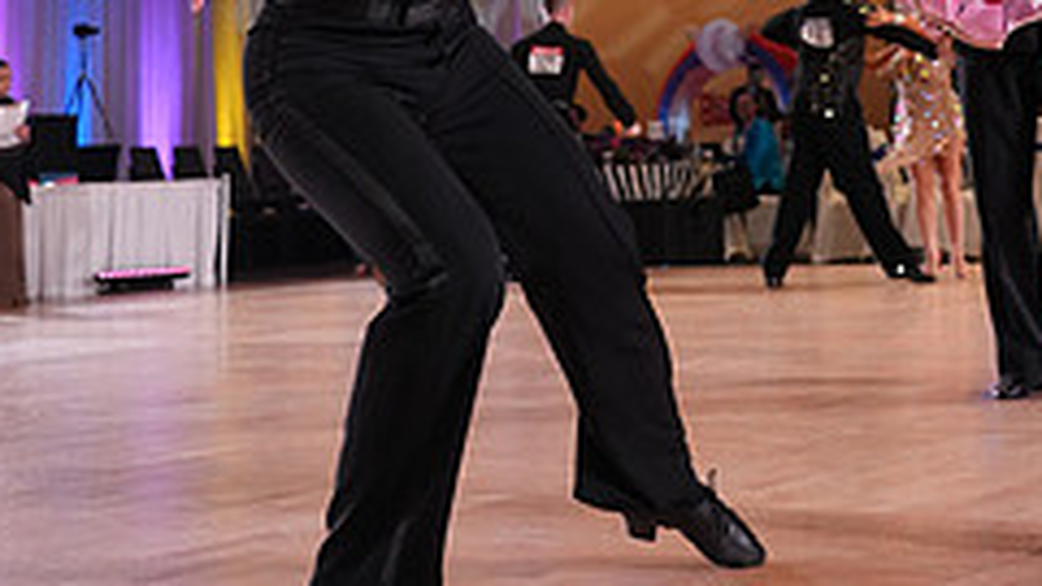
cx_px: 814
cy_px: -200
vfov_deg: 15.1
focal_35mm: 76
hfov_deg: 27.4
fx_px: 2100
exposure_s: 1/500
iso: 2500
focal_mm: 30
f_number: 4
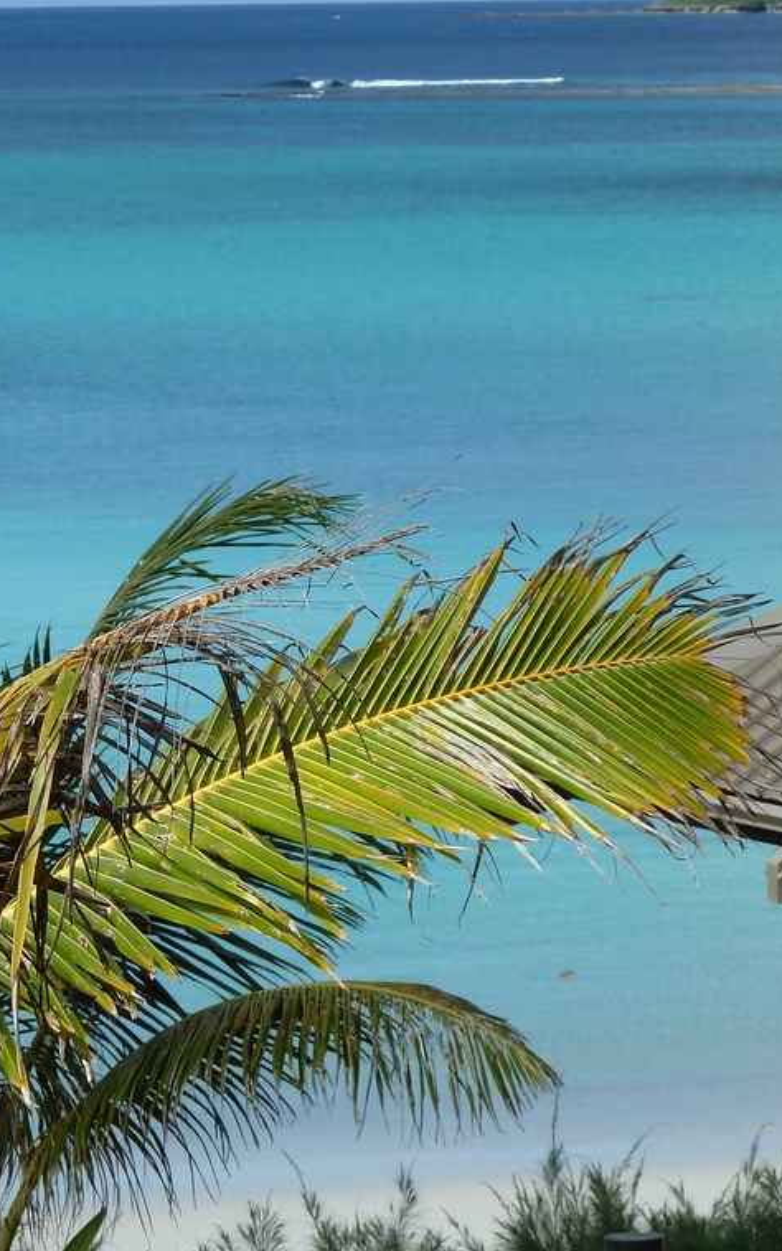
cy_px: 624
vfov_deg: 9.1
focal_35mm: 230
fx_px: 7840
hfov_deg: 5.7
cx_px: -162
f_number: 5.6
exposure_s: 1/500
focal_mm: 22.5
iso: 80
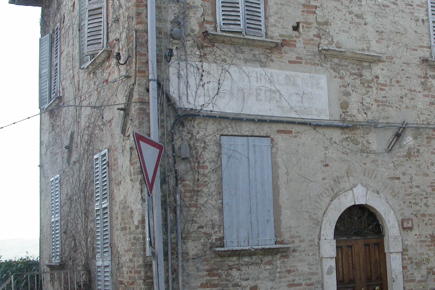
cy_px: 108
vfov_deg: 22.6
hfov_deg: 32.8
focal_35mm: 60
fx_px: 725
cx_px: 324
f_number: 4.7
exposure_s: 1/132
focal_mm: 7.85
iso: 100
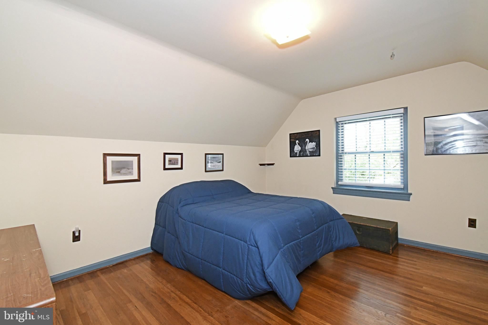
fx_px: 203
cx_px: 244
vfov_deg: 77.3
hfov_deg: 100.4
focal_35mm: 15
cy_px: 162
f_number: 7.1
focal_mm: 10
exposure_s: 1/250
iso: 4000
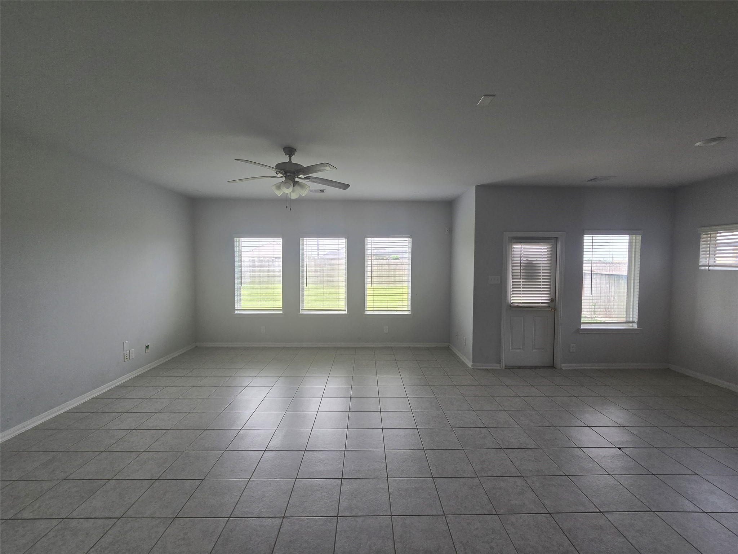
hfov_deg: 106.2
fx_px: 277
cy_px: 277
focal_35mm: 13
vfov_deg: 89.9
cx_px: 369
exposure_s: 1/120
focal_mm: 2.2
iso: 50
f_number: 2.2
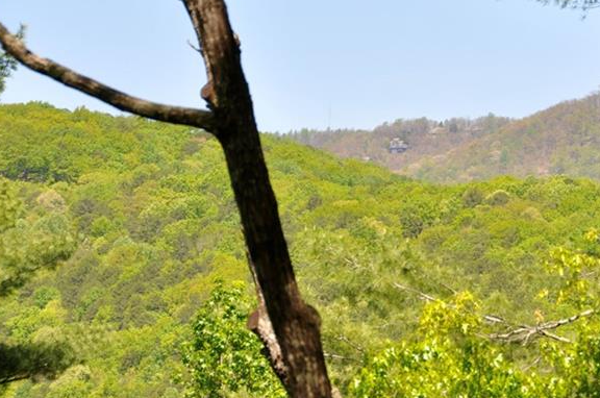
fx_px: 3993
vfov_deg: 5.7
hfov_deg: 8.6
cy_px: 137
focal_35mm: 240
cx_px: 523
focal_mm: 90
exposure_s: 1/320
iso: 200
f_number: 9
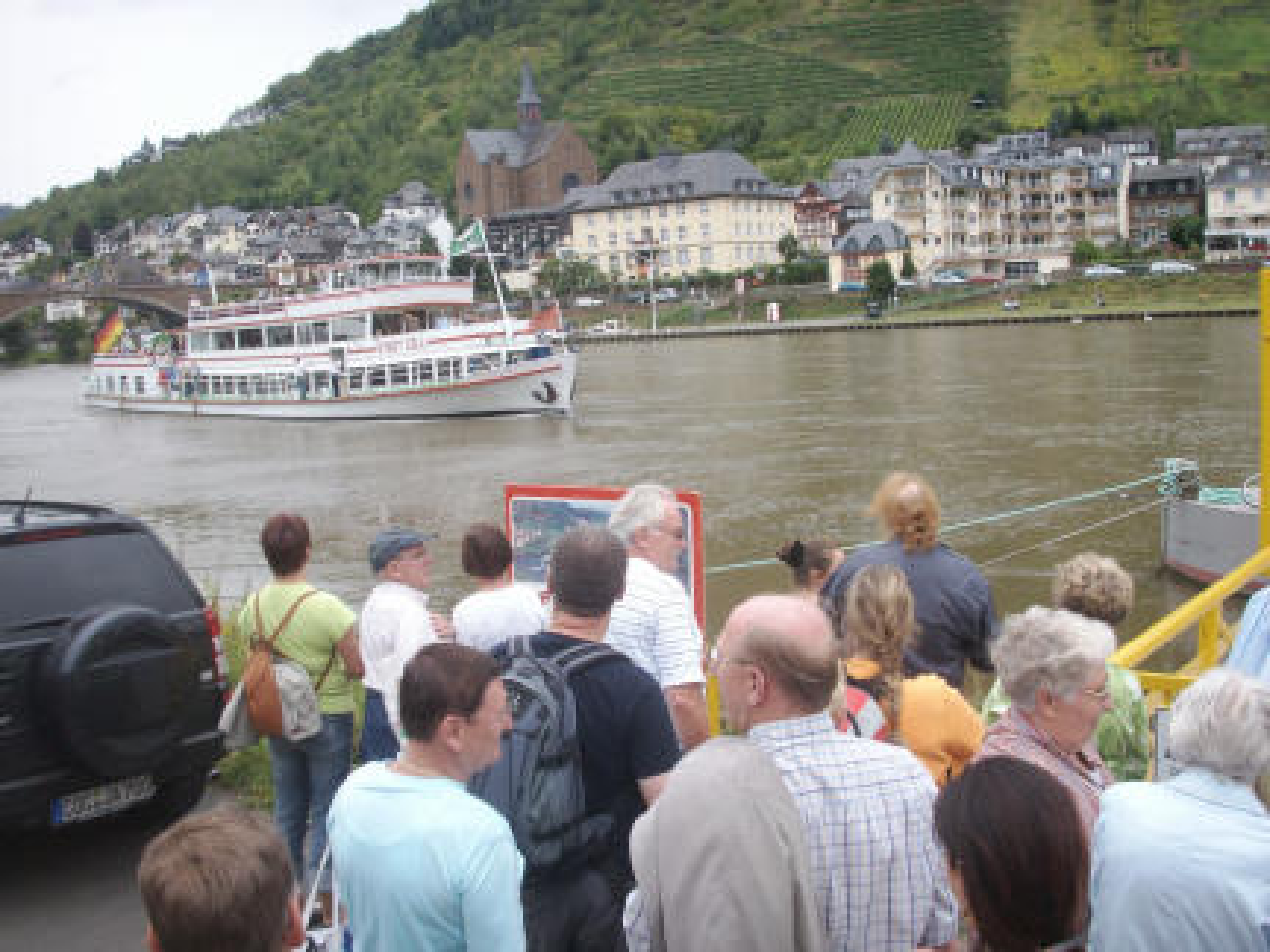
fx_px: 1357
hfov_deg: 50.1
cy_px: 476
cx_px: 635
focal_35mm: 37
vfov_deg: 38.7
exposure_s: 1/200
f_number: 3.5
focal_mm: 7.7
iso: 50
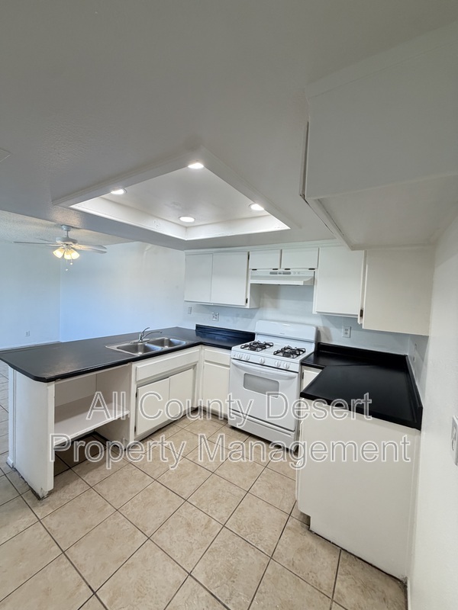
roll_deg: -2.8
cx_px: 229
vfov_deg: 102.1
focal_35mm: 14
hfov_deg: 85.7
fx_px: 247
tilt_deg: -3.9
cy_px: 305
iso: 250
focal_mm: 2.22
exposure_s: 1/111
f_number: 2.2
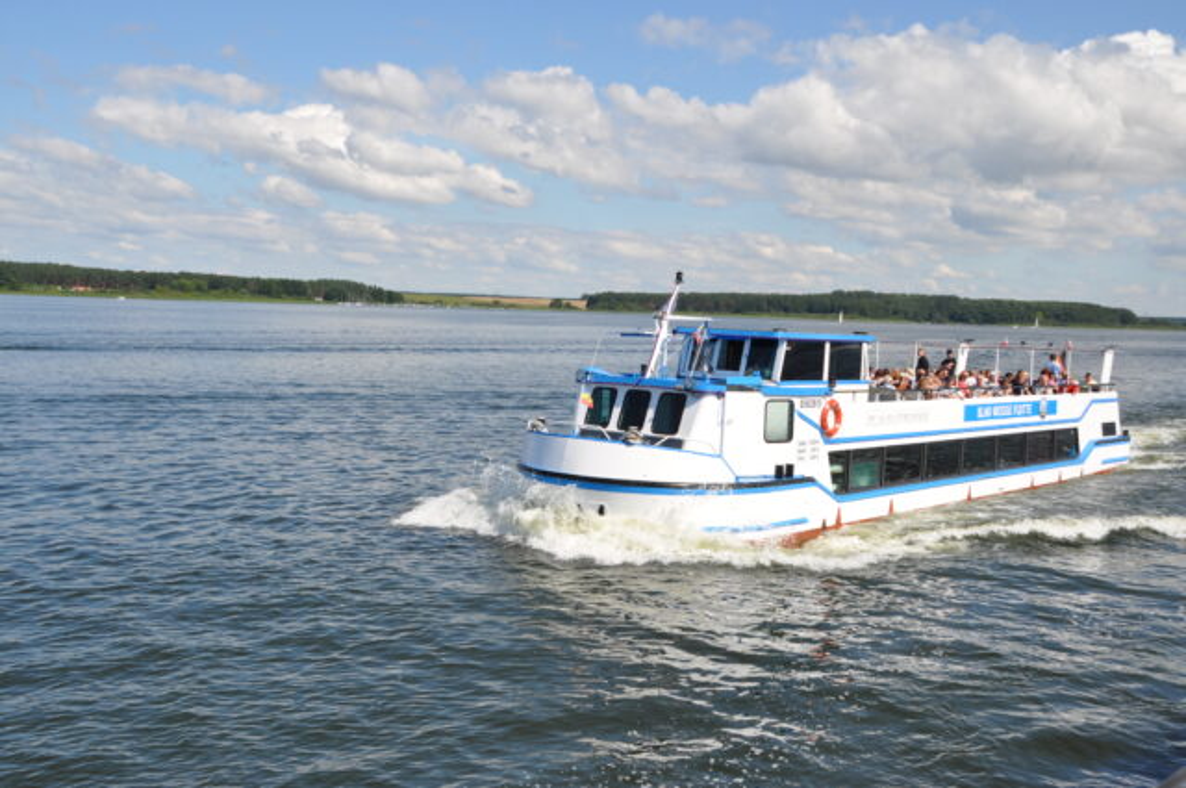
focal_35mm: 38
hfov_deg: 51.3
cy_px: 394
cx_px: 593
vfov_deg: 35.4
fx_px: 1234
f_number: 10
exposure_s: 1/400
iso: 200
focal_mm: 25
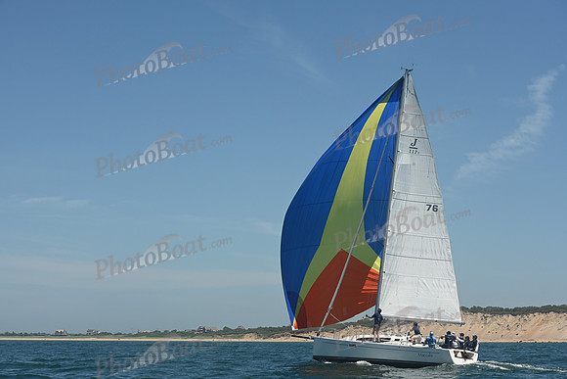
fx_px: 1103
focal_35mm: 70
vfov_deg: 19.5
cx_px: 284
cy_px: 190
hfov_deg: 28.8
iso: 320
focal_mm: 70
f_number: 9
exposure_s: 1/1000
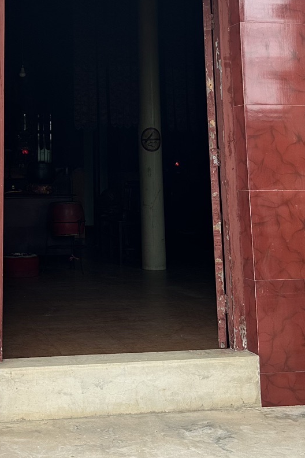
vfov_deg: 30.2
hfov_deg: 21.2
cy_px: 29
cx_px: 43
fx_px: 801
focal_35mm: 63
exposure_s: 1/190
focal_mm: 6.86
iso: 80
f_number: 1.78
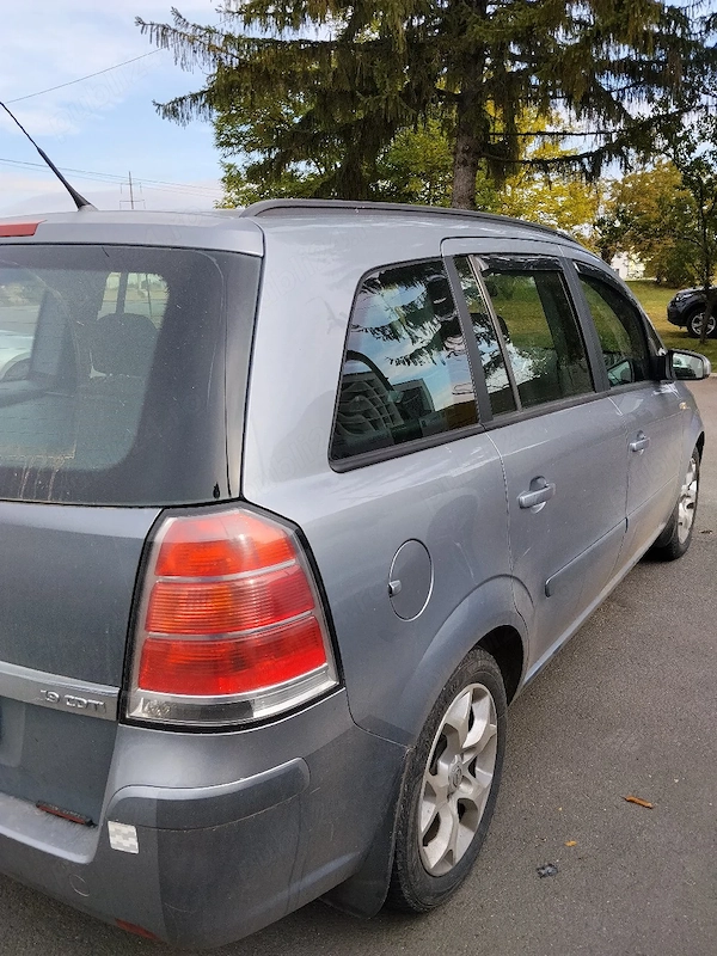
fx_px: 801
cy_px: 478
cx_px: 358
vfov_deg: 61.7
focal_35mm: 29
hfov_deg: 48.2
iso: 50
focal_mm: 4.22
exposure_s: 1/714
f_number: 1.8
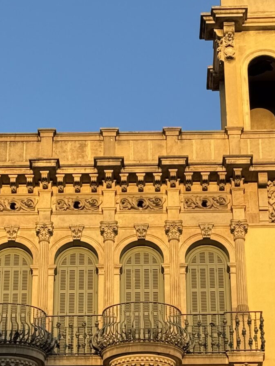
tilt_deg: +31.4
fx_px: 1451
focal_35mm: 137
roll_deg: -0.3
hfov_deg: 10.8
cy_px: 277
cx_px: 114
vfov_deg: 14.3
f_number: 1.78
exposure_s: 1/1114
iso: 64
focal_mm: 6.76
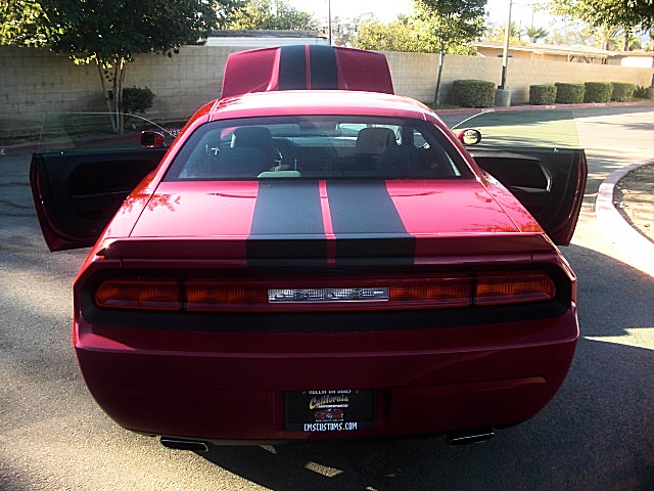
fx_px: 680
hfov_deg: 51.4
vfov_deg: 39.7
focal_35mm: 36
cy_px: 246
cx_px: 327
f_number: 2.8
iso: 50
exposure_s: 1/125
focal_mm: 6.3
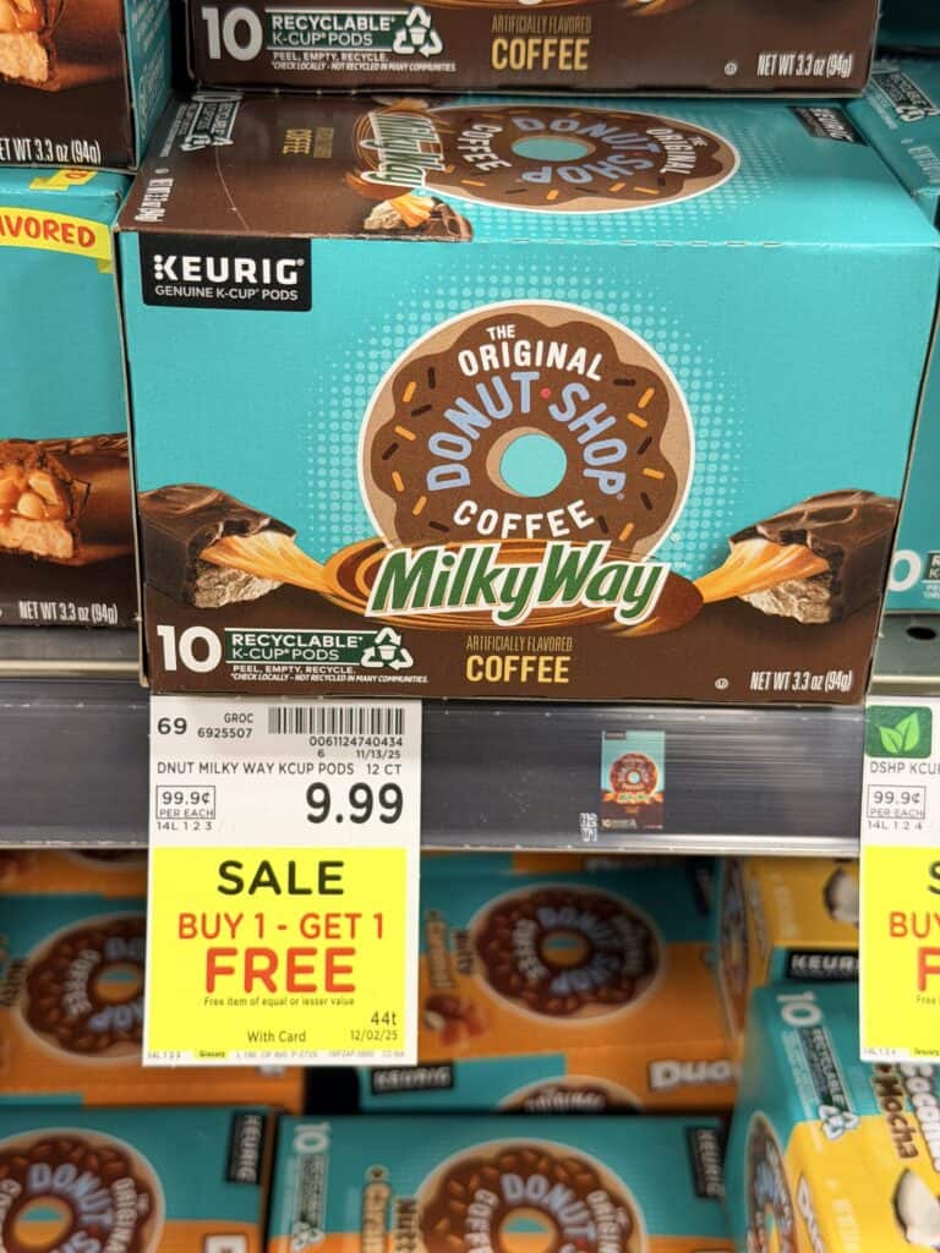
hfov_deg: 30.3
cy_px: 626
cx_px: 470
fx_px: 1738
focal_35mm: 48
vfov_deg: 39.7
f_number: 1.78
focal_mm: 6.76
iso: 160
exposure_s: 1/60
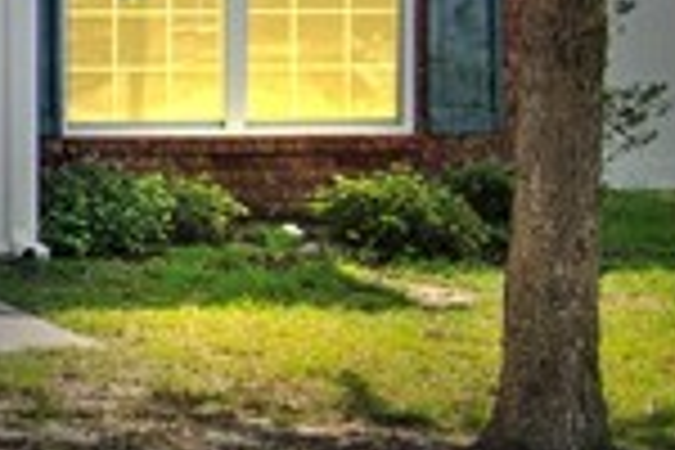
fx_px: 2655
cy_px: 4
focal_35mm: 142
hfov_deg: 11.6
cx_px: -990
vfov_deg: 9.6
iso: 250
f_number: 7.1
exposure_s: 1/80
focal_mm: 13
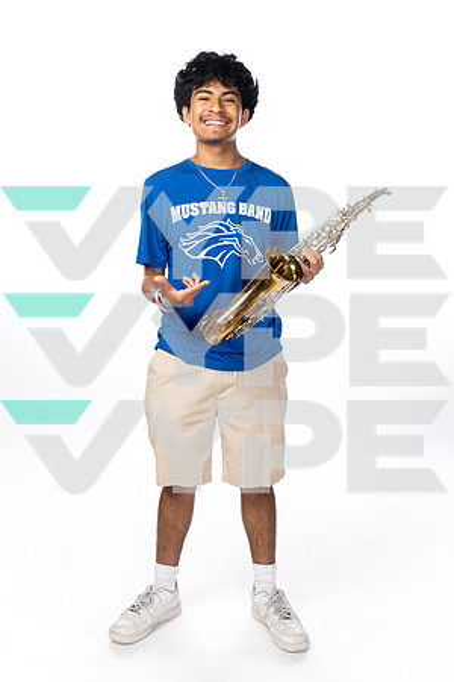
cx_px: 227
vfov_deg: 42.7
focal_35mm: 46
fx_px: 870
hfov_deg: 29.2
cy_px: 341
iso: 640
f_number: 8
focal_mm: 46
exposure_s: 1/250
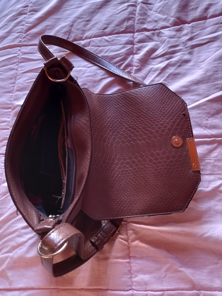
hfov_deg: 54.9
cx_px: 111
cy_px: 148
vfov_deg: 69.4
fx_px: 214
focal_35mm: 25
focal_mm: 4.6
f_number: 2
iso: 250
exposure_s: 1/25
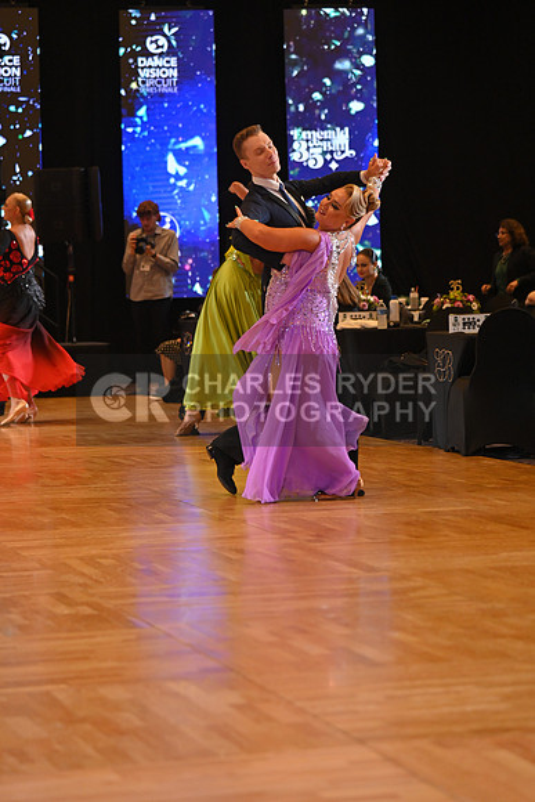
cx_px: 268
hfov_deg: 11.4
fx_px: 2673
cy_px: 401
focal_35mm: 120
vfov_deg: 17.1
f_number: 4
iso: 1600
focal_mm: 120
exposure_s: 1/400
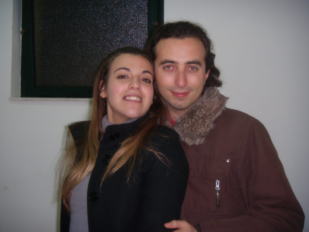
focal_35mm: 48
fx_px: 428
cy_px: 116
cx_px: 154
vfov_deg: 30.3
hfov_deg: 39.7
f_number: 3.7
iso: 64
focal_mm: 8
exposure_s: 1/60.2
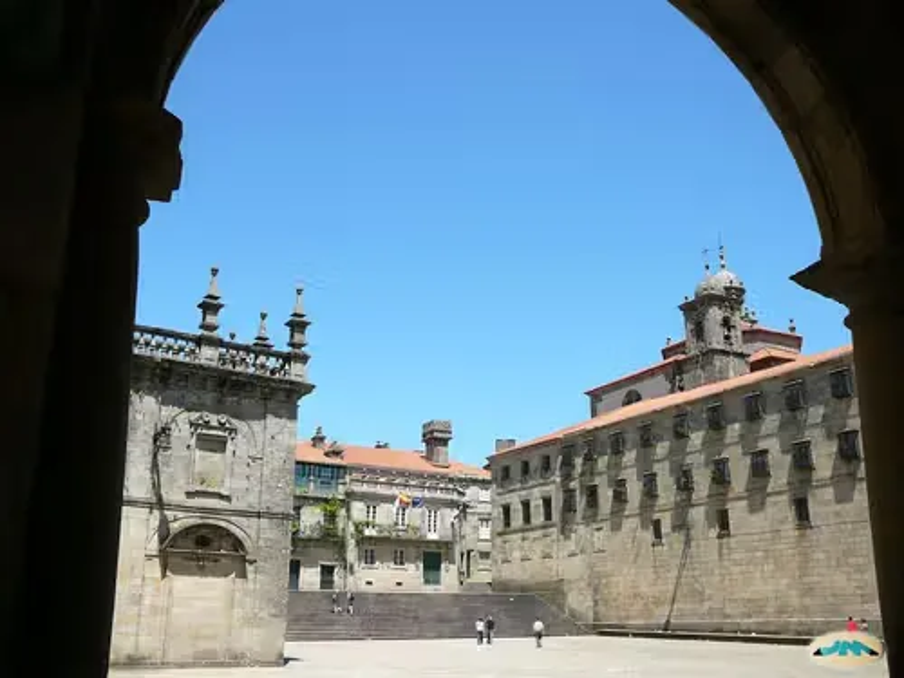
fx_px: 914
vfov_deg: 40.7
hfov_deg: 52.6
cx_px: 452
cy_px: 339
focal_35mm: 35
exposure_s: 1/800
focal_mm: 5.2
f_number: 2.8
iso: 80
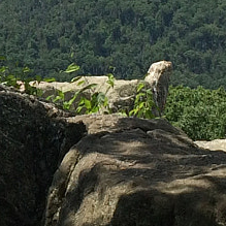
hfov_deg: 9.2
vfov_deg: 9.3
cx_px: -45
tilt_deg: -3.4
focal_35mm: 187
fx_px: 1381
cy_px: 2
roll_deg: +0.0
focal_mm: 4.15
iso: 32
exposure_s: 1/2933
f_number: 2.2
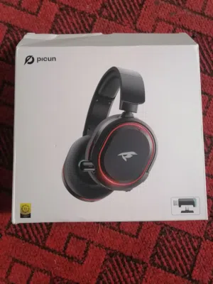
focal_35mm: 27
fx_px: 222
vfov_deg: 65.3
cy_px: 142
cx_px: 106
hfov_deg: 51.4
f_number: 1.8
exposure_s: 1/25
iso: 320
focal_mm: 5.3
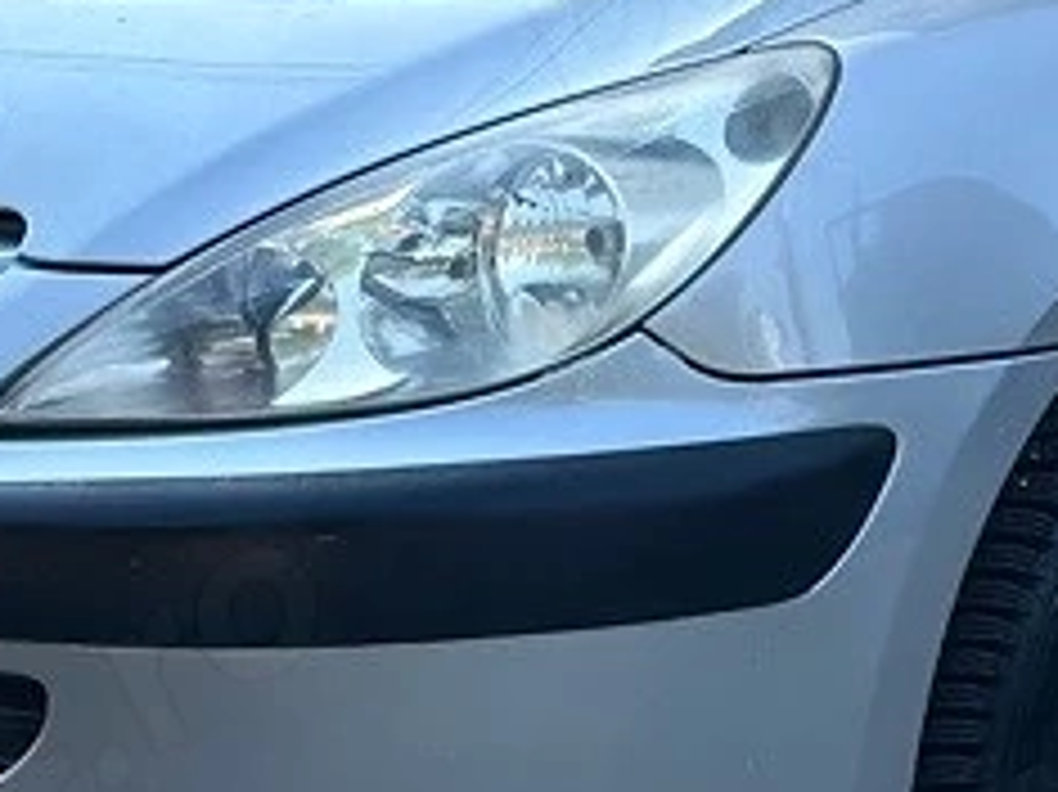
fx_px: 6232
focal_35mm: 204
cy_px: -234
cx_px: 1301
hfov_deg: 9.6
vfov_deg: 7.2
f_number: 1.78
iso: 80
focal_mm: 6.86
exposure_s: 1/1212
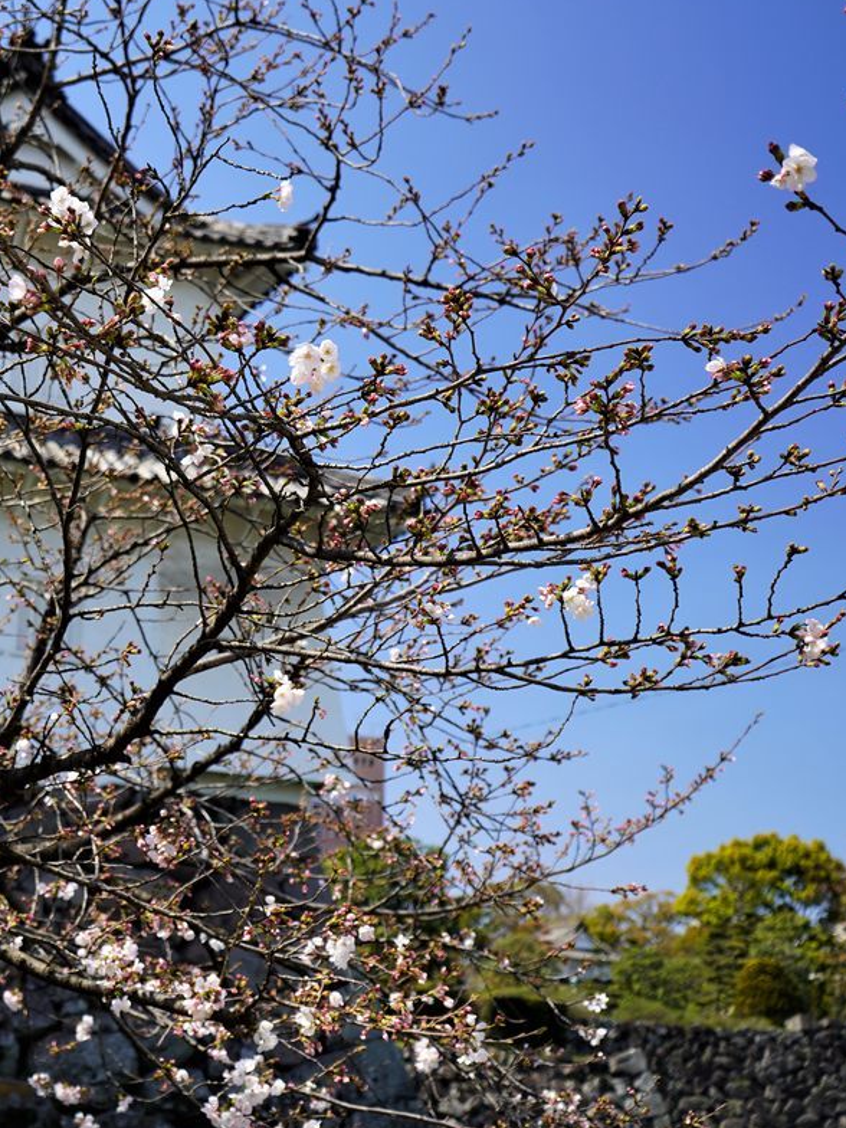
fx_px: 1727
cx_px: 69
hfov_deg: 26.5
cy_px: 558
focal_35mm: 53
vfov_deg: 36.2
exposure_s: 1/125
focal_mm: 36
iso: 100
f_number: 5
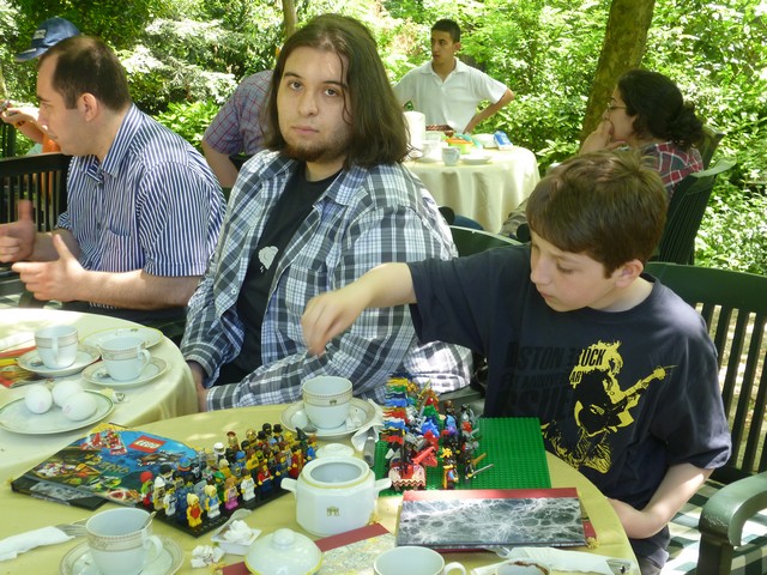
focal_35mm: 52
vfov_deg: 28.0
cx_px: 384
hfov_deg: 36.8
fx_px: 1152
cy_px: 288
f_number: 3.7
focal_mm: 9.2
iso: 125
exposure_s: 1/40
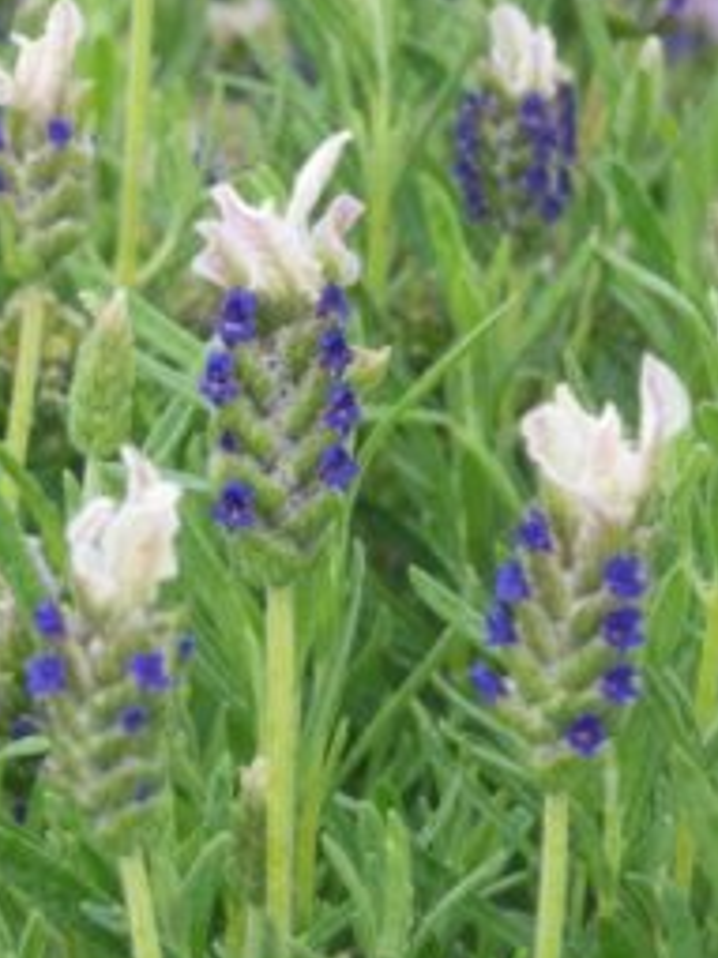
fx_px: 5508
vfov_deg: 9.9
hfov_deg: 7.4
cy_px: 376
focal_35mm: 199
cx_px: 158
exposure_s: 1/50
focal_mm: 22.6
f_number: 5
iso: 125
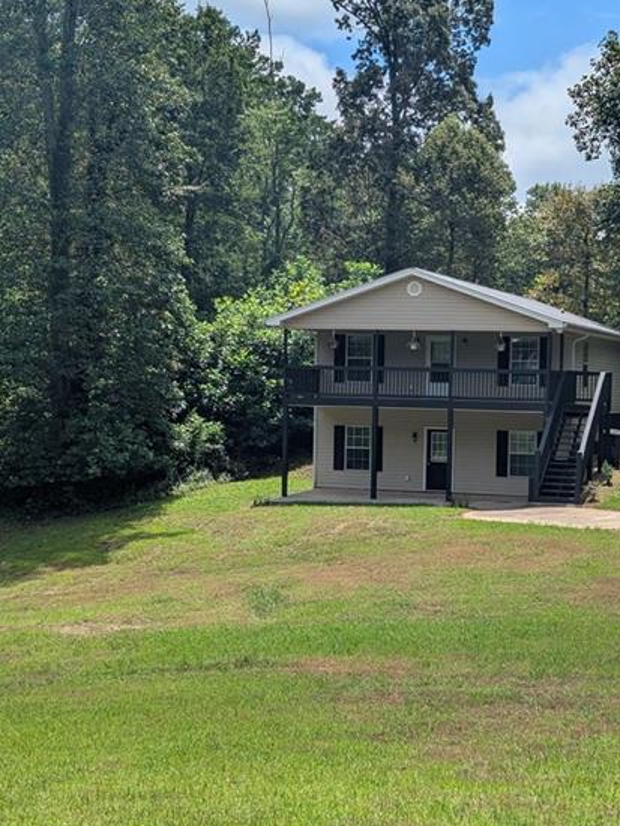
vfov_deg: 28.9
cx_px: 384
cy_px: 481
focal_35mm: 67
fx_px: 1599
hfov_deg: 21.9
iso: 47
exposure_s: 1/3448
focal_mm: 6.81
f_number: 1.85
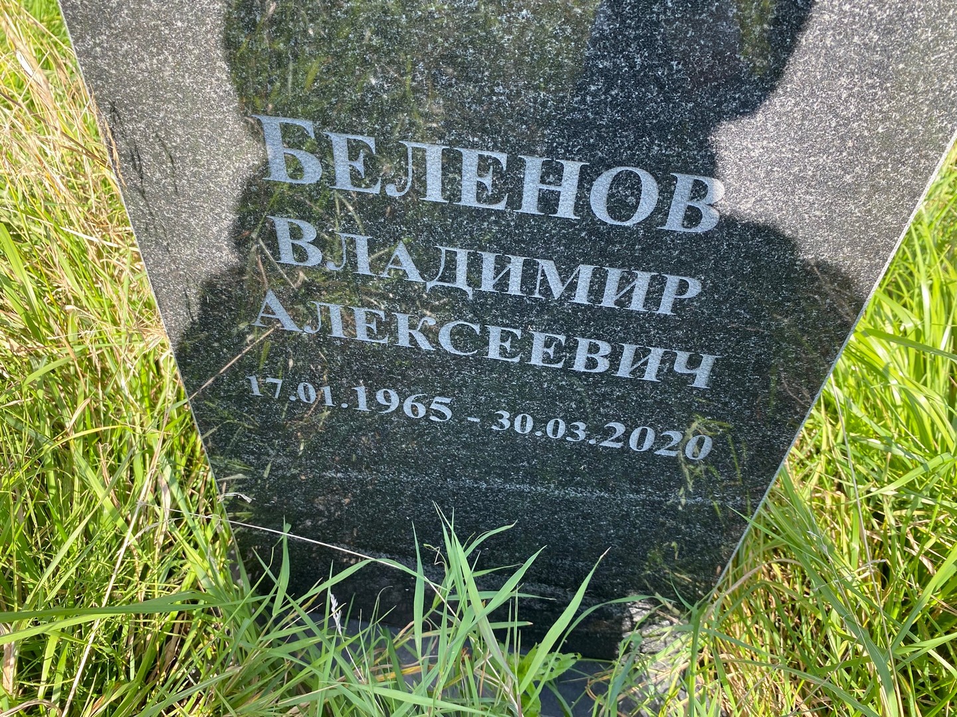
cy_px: 358
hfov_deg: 67.3
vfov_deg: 53.1
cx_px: 478
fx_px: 719
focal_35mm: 26
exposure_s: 1/296
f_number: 1.8
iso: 32
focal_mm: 4.25
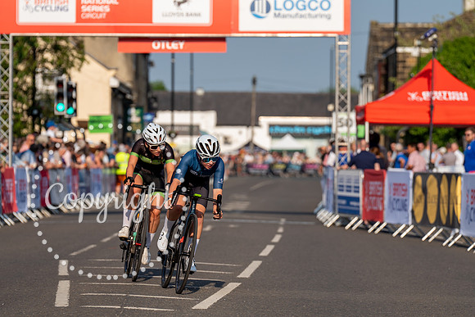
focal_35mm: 197
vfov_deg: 7.0
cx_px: 238
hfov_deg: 10.4
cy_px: 158
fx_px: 2600
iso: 160
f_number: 4.5
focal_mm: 197
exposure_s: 1/1000
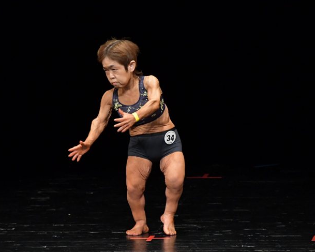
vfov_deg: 2.9
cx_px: 129
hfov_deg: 3.6
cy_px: 132
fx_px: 5006
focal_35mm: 537
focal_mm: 300
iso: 3200
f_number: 5.6
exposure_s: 1/400
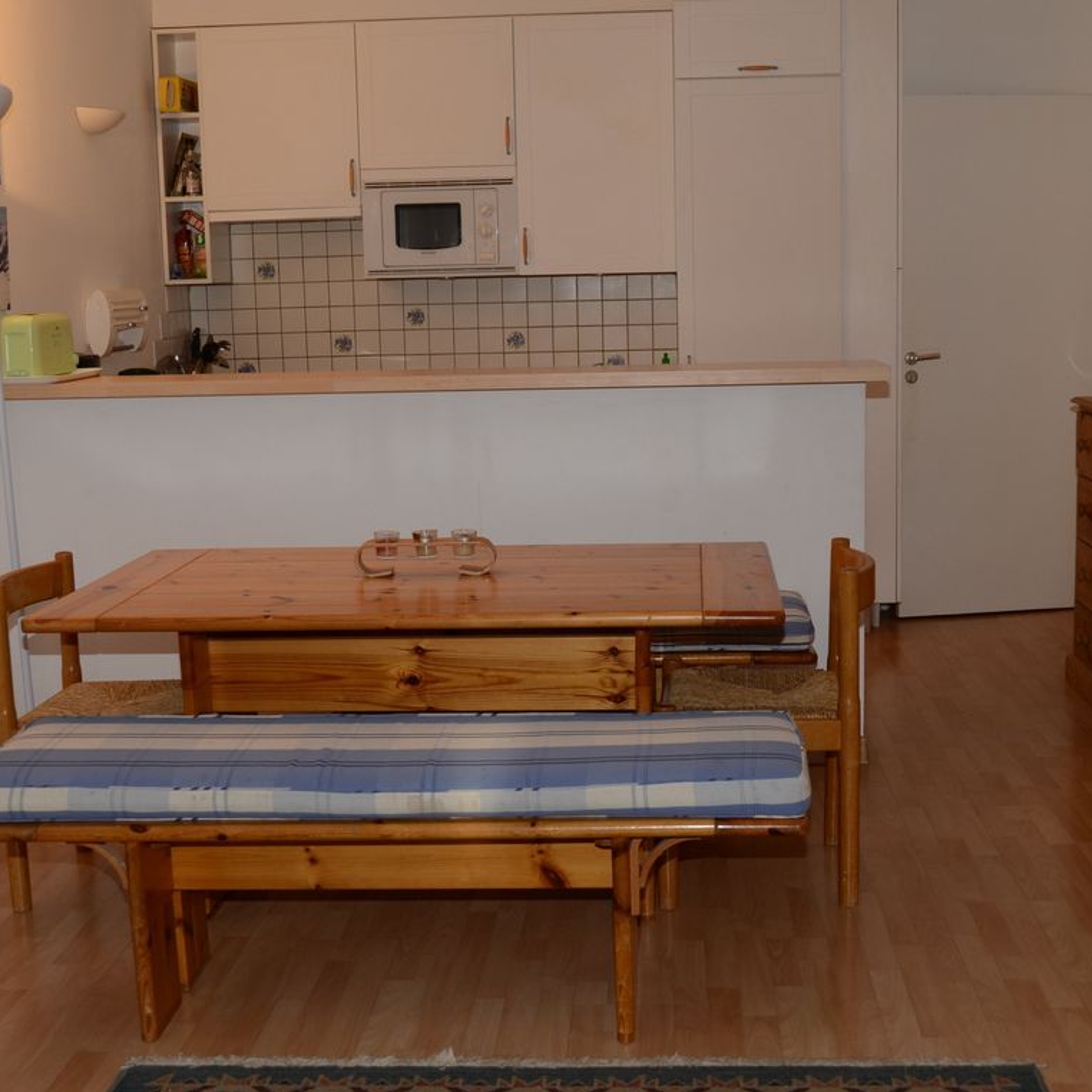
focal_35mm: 47
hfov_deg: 36.0
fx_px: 1677
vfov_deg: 36.1
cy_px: 536
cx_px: 585
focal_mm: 24
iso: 250
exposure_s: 1/60
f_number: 5
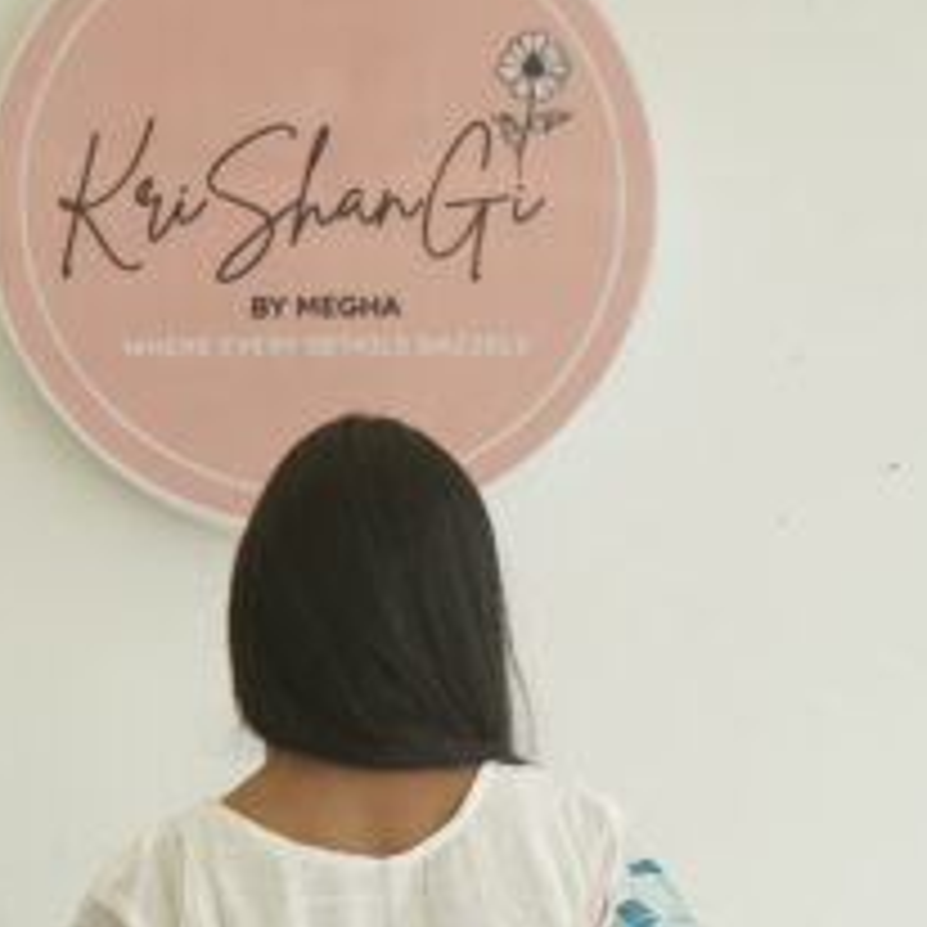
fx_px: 3484
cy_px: 1012
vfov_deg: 14.8
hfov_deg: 15.2
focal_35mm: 115
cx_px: 464
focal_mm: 31
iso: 250
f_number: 6.3
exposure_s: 1/100
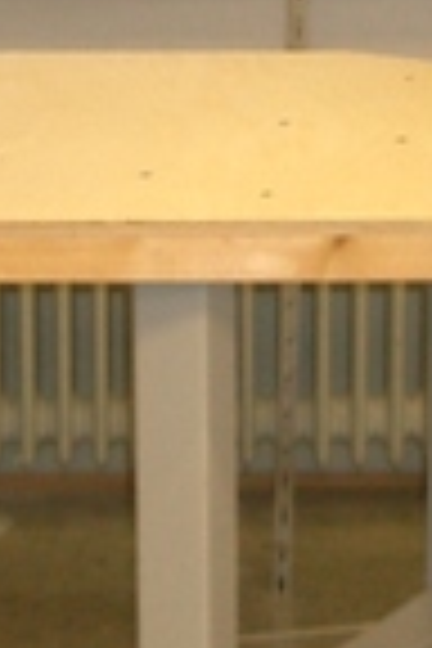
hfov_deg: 8.5
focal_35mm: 162
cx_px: 135
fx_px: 2916
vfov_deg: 12.6
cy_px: 94
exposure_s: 1/40
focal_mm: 5.8
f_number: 2.6
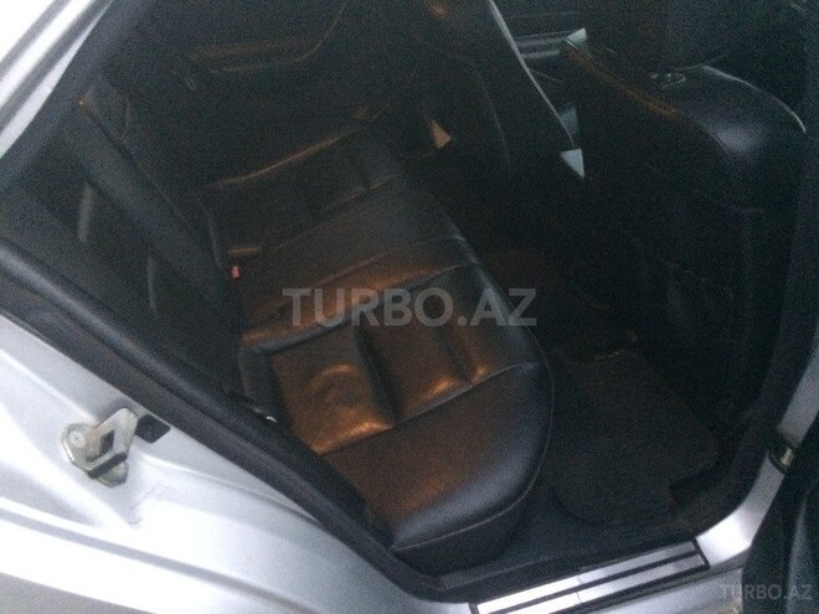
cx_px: 410
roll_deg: -2.4
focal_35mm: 29
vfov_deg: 48.2
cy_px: 307
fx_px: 686
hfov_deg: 61.7
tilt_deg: -36.7
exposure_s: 1/17
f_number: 2.2
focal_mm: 4.15
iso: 500
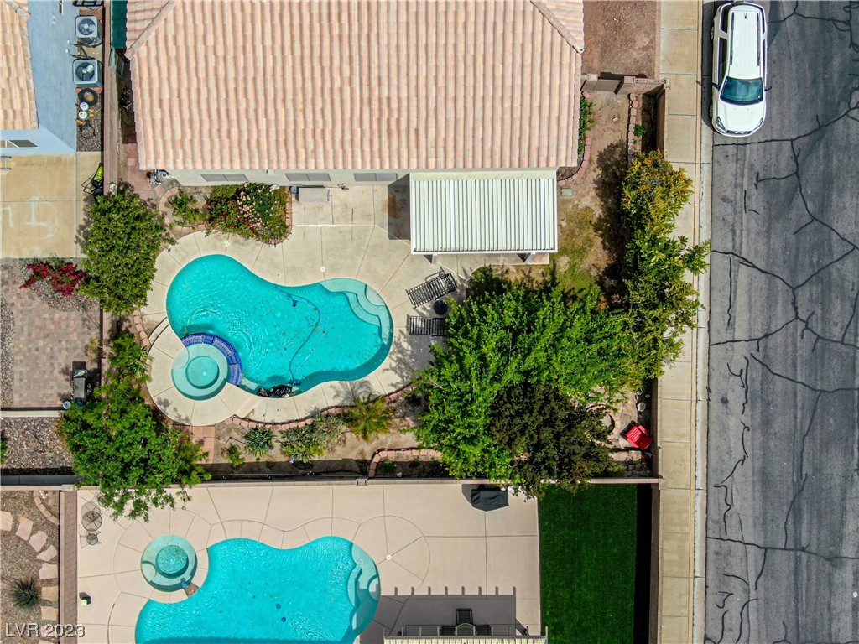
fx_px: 1191
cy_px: 322
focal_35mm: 48
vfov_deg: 30.3
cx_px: 430
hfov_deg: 39.7
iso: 100
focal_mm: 8.6
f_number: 3.8
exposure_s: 1/1000
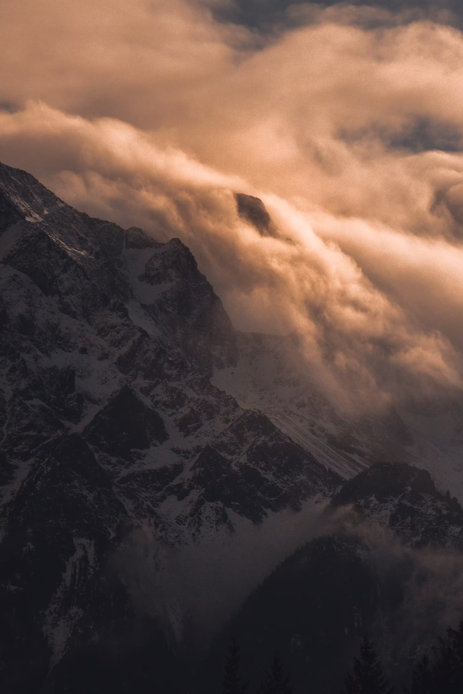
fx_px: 5109
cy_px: 347
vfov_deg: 7.8
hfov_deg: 5.2
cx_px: 232
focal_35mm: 265
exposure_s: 1/6400
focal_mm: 177
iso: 800
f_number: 13
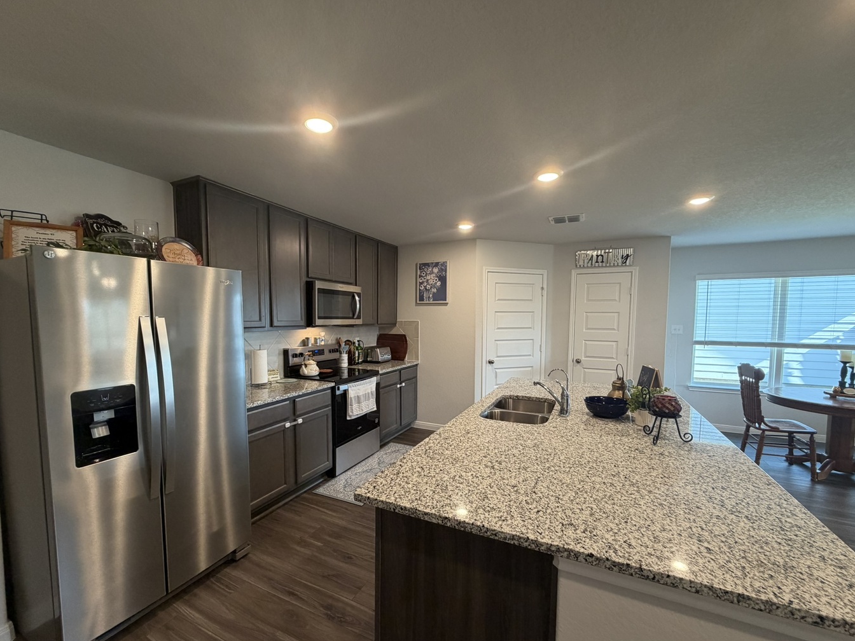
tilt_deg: -4.4
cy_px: 341
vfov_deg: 81.6
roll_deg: -0.1
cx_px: 417
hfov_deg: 98.2
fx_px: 370
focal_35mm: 15
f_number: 2.2
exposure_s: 1/60
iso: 160
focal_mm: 2.22
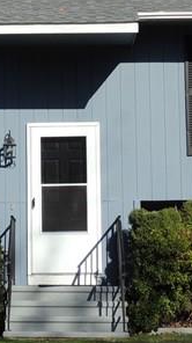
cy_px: 100
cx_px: 3
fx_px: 1370
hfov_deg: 8.0
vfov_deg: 14.2
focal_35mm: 151
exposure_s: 1/1250
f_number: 3.3
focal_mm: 7.1
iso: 100
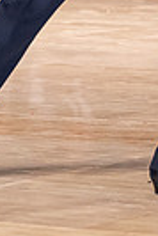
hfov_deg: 2.7
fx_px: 3309
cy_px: -146
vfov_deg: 4.1
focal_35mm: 504
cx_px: 296
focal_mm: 95
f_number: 4
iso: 3200
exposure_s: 1/400
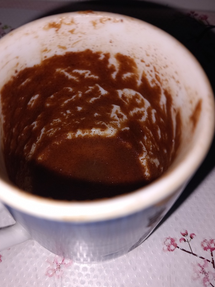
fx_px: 273
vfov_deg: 55.3
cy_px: 145
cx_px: 90
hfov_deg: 42.8
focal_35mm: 33
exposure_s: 1/130
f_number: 1.8
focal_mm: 4
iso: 20
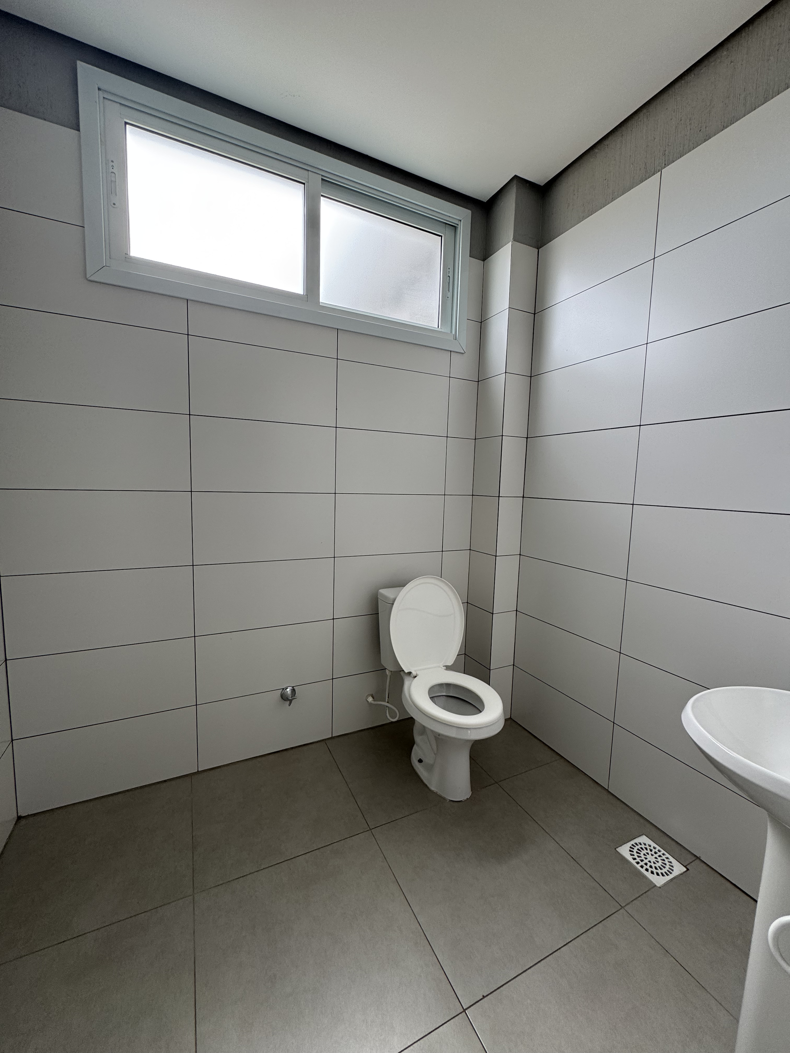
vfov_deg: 102.1
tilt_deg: -6.0
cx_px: 395
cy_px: 526
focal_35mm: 14
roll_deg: -1.1
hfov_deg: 85.7
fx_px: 426
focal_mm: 2.22
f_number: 2.2
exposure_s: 1/99
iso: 40
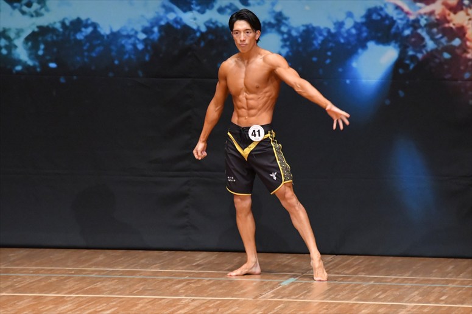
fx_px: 4521
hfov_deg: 6.0
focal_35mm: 345
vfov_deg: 4.0
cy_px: 157
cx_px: 236
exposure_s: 1/400
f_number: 5.6
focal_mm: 230
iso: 8000
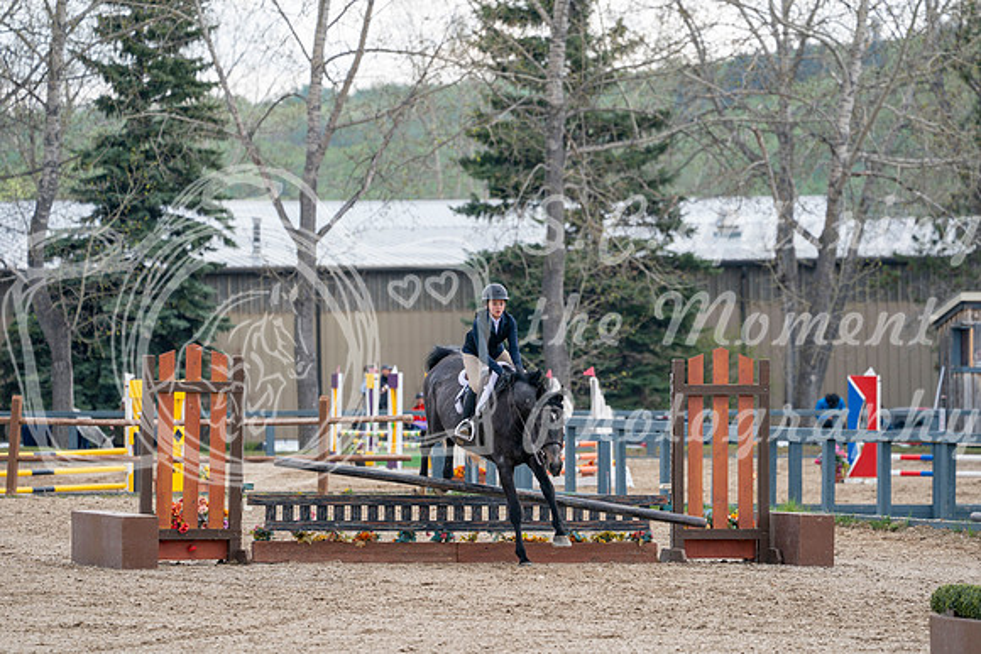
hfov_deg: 7.9
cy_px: 327
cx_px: 490
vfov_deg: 5.3
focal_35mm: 259
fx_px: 7059
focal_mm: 259
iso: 200
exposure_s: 1/320
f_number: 5.6
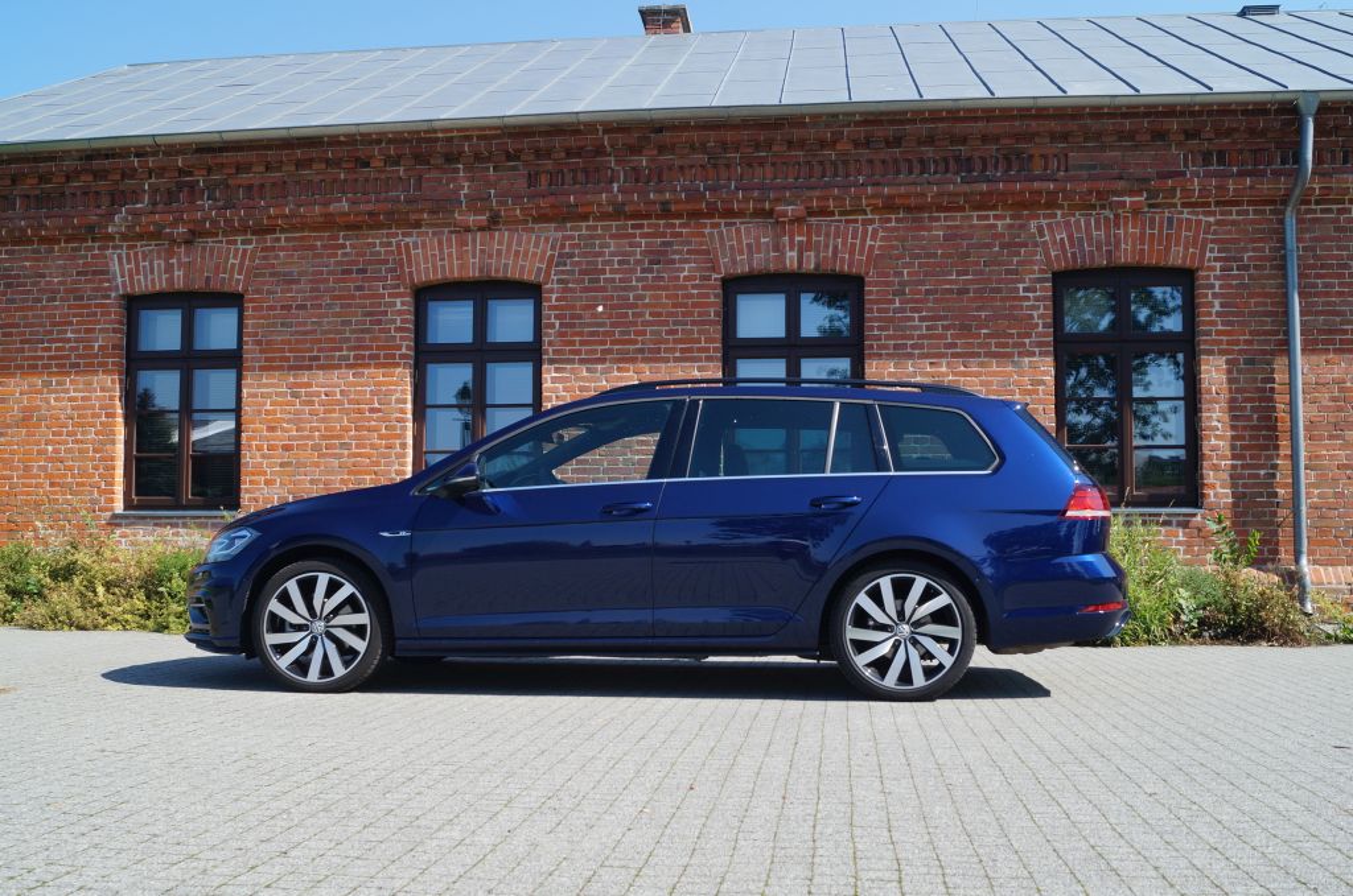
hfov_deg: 53.2
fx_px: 1351
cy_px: 448
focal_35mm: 36
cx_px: 676
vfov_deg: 36.7
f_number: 10
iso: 100
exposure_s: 1/100
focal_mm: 24
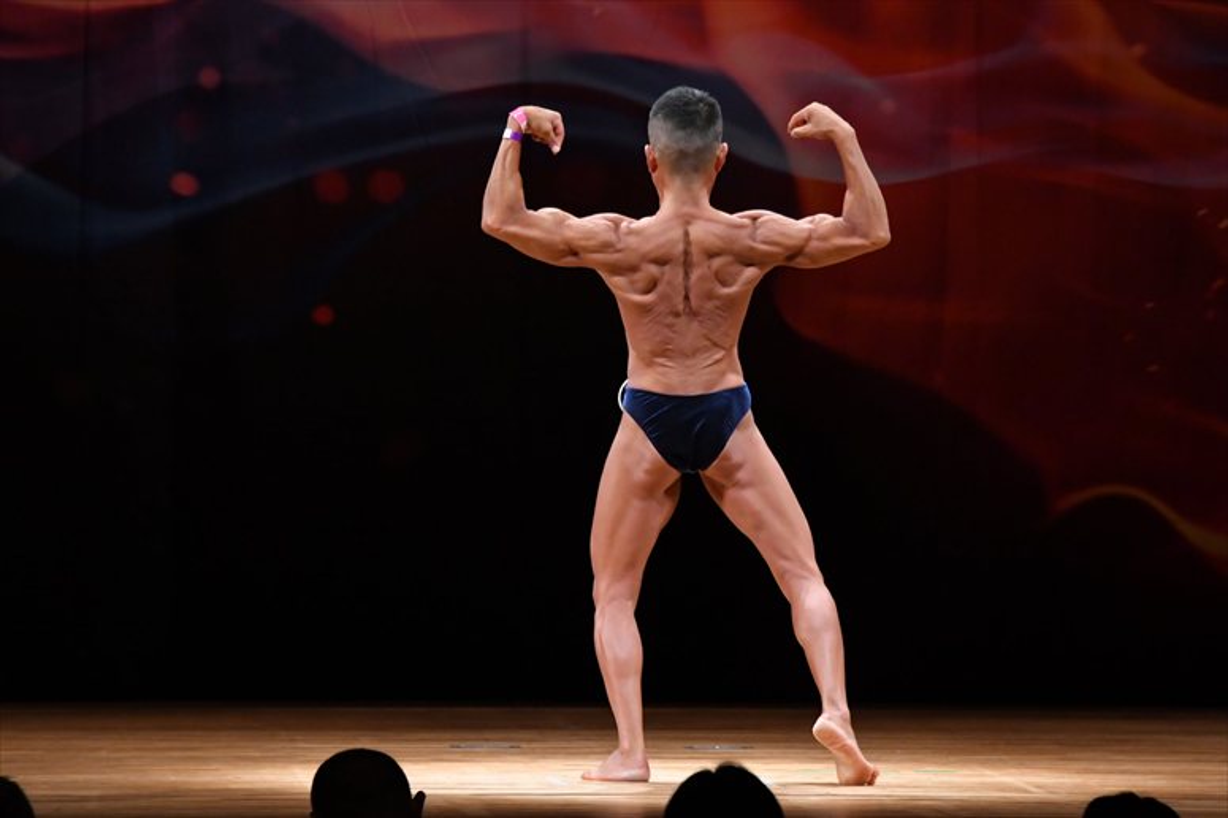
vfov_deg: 5.4
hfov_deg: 8.1
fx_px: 8694
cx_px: 614
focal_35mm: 255
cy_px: 409
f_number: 5.6
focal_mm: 170
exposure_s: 1/400
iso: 4000
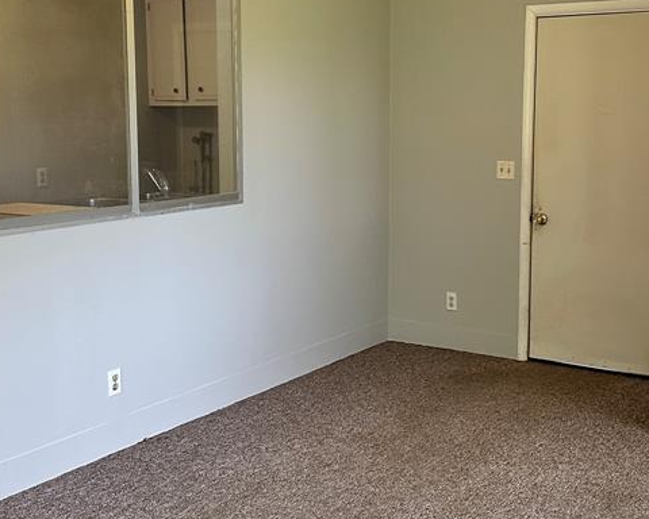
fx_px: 960
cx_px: 356
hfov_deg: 37.3
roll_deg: -0.1
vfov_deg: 30.2
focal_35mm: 50
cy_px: 223
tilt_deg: -5.6
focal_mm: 6.86
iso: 200
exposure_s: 1/120
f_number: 1.78
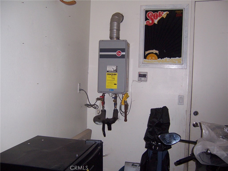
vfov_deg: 42.9
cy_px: 86
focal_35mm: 33
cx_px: 114
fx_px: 217
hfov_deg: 55.4
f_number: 2.8
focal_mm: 5.5
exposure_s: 1/60
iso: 140
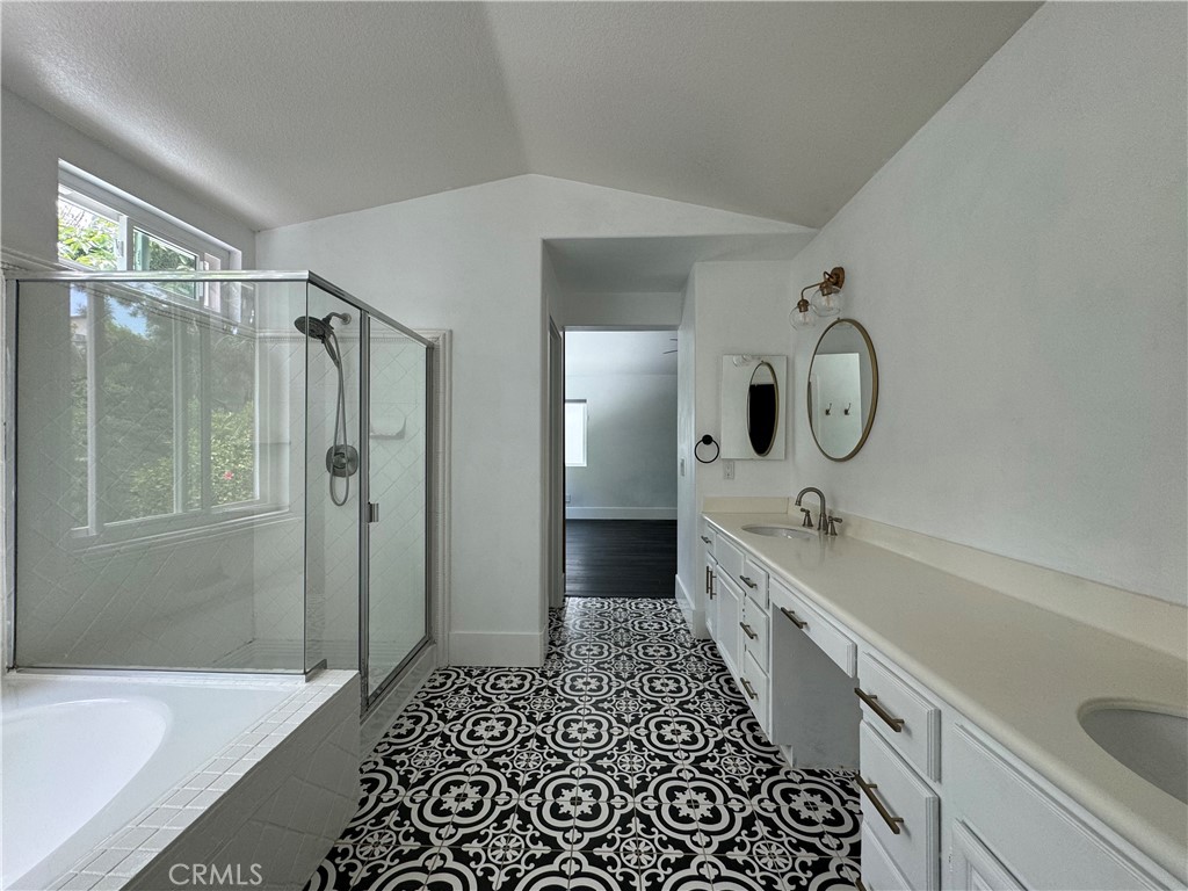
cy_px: 446
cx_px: 594
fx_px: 480
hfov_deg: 102.1
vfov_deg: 85.7
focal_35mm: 14
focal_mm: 2.22
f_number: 2.2
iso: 100
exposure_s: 1/99
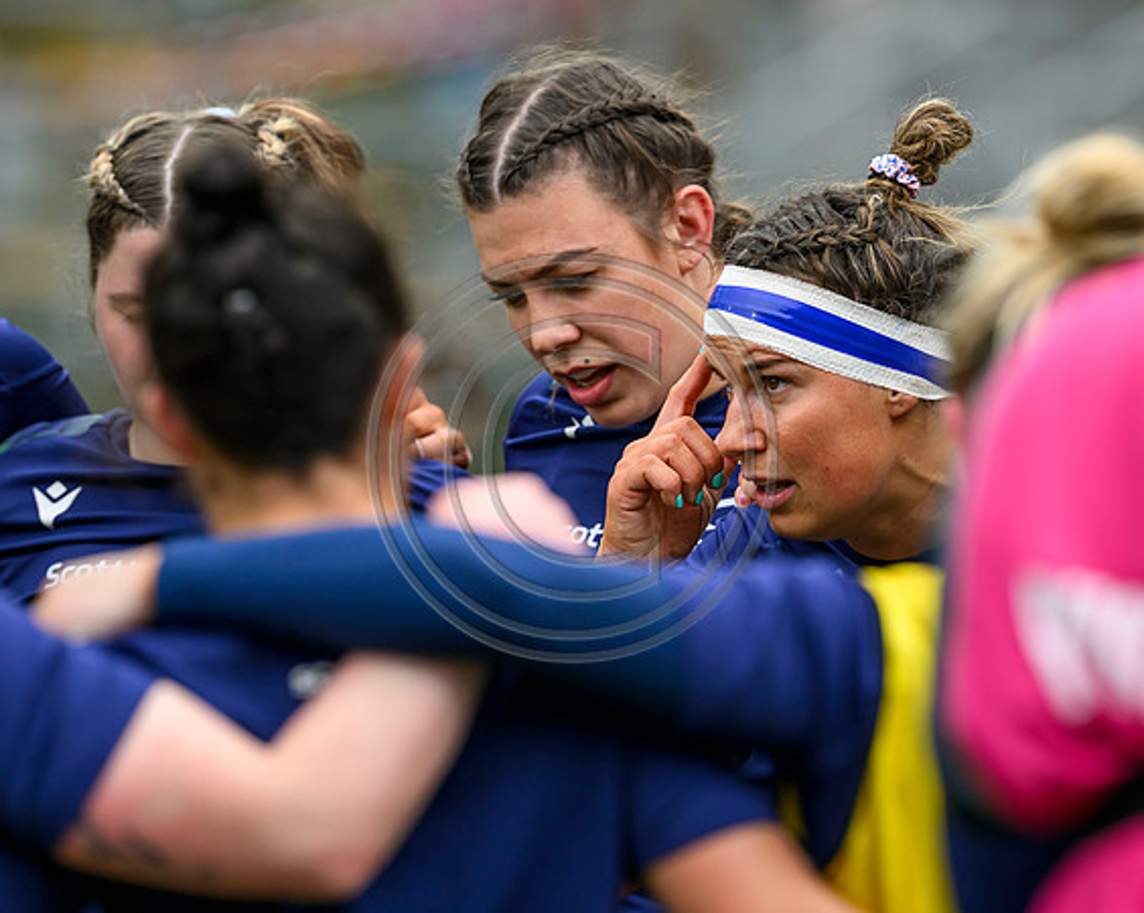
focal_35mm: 661
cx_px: 911
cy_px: 476
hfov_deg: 2.9
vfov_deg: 2.3
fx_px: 22370
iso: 400
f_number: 5
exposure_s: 1/1000
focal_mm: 400
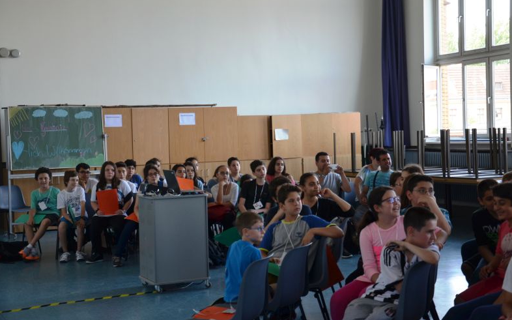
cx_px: 258
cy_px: 148
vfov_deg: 22.0
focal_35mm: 59
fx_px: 823
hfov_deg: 34.6
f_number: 4.5
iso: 400
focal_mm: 38
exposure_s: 1/60
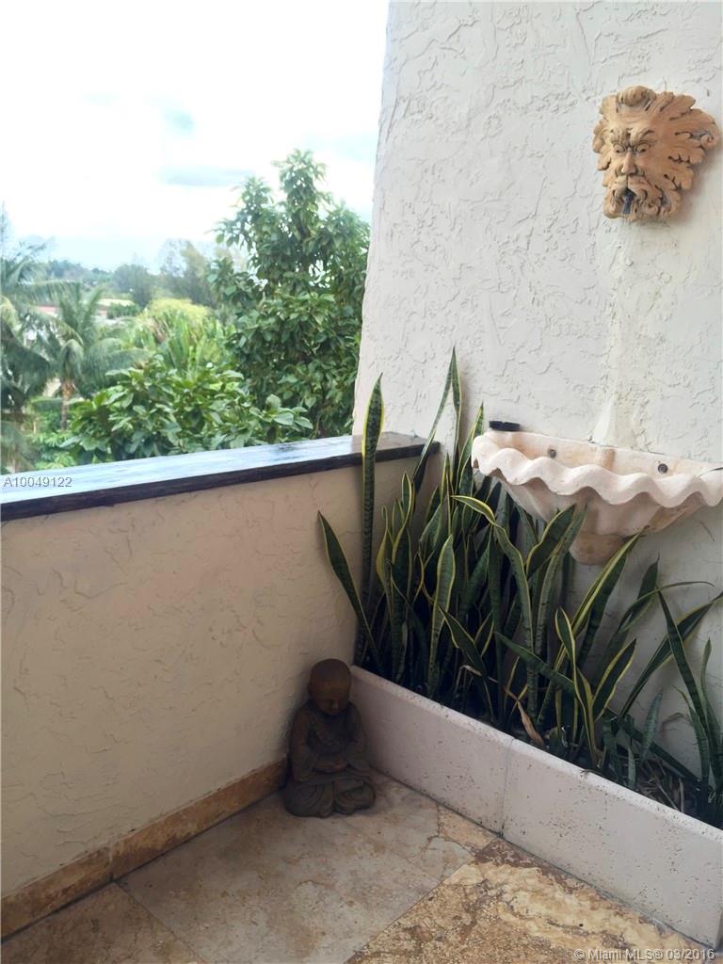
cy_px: 482
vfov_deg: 61.7
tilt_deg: -12.1
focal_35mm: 29
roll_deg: -4.3
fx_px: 808
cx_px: 362
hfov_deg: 48.2
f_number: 2.2
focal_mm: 4.15
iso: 40
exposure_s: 1/60
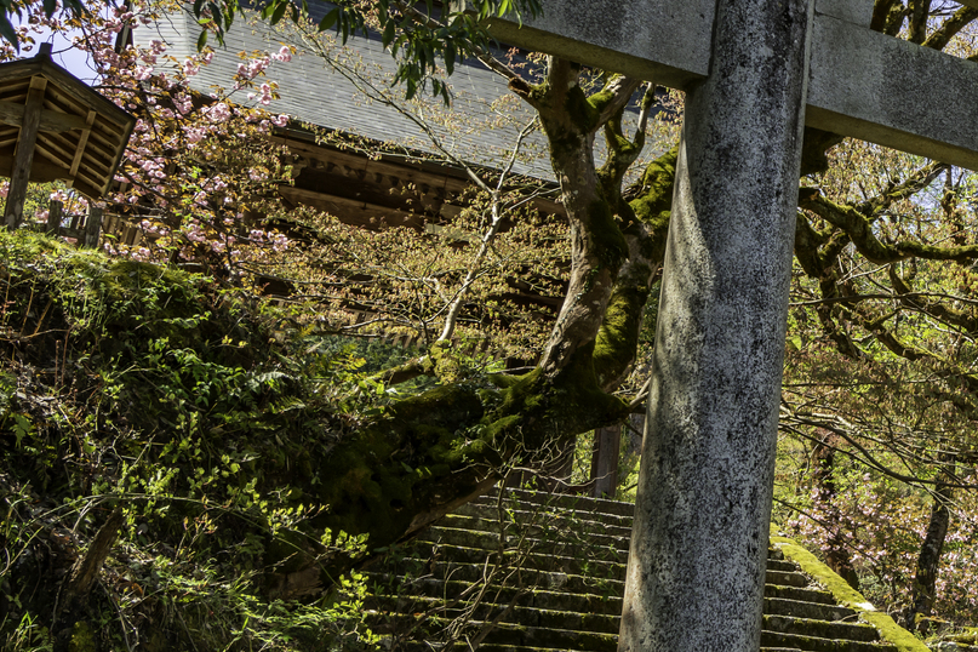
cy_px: 299
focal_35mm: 57
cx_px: 977
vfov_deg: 23.8
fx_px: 1548
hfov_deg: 32.3
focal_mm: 23
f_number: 8
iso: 160
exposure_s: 1/160
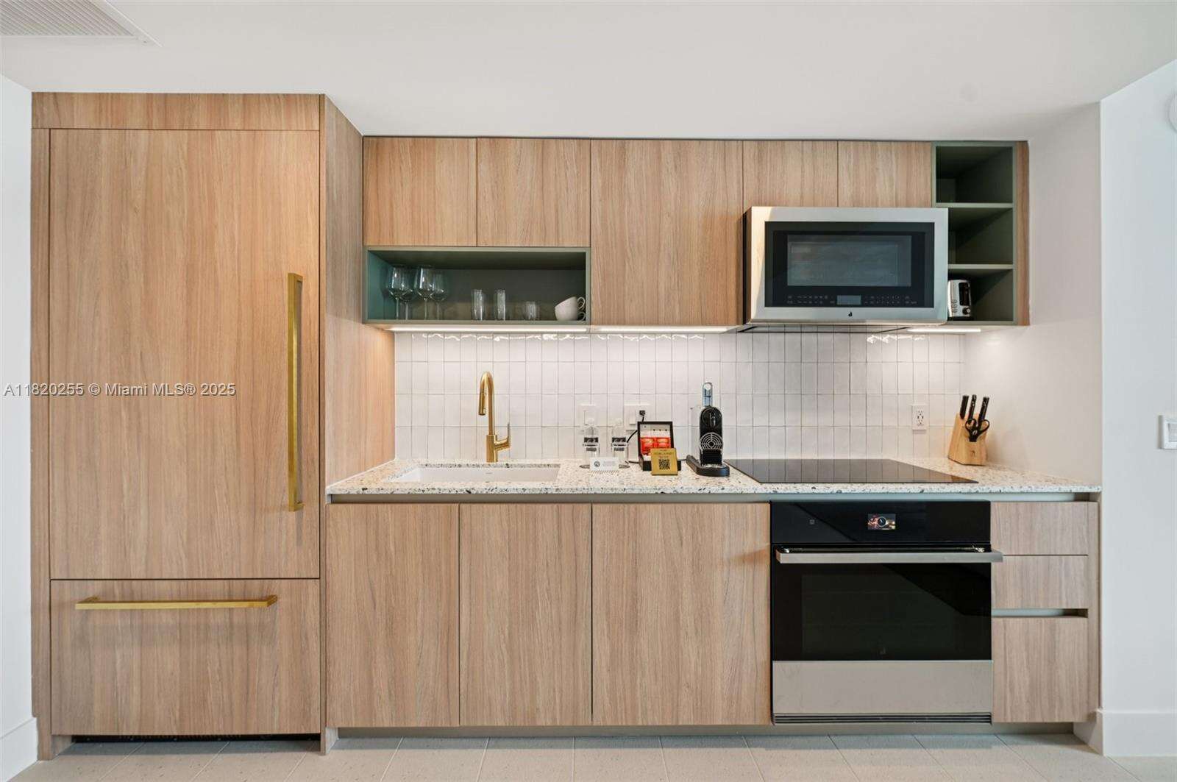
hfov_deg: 100.5
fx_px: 490
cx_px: 588
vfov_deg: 77.2
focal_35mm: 15
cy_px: 391
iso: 100
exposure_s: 1/25
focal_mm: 15
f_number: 5
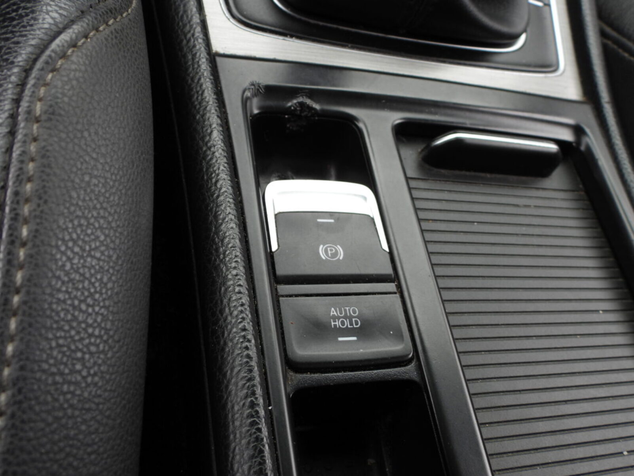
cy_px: 238
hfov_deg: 56.8
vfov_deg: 44.2
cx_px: 317
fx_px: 586
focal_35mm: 32
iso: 100
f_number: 3.2
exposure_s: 1/80
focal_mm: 5.8
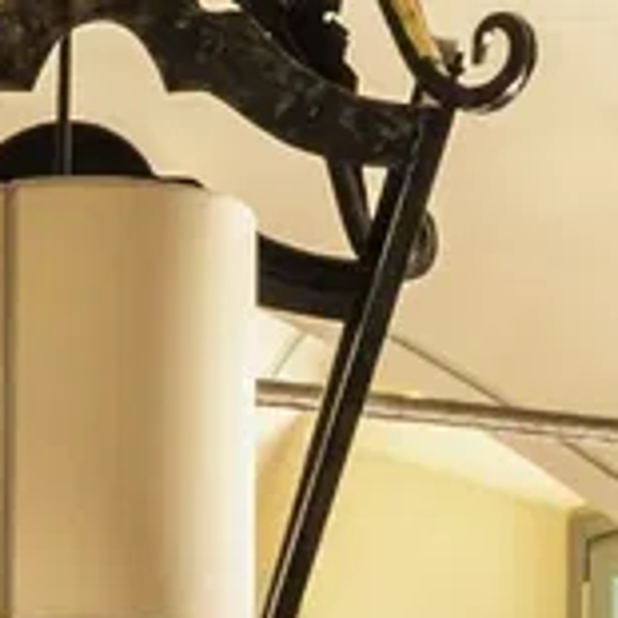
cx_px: -1112
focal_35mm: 281
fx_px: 5676
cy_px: 1714
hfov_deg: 5.9
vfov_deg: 5.9
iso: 100
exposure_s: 2
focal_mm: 32
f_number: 22
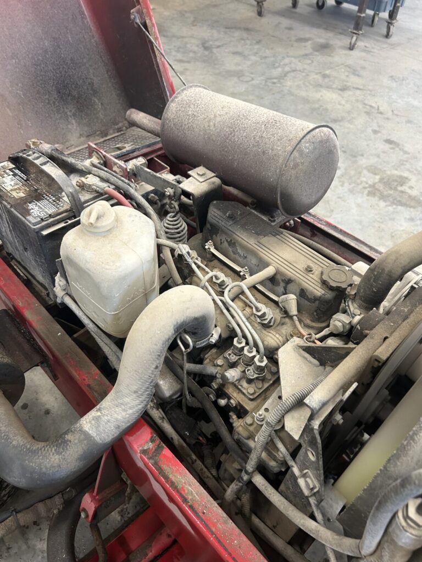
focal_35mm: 26
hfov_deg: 53.1
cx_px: 211
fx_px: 423
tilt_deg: -45.1
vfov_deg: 67.3
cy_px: 281
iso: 200
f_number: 1.5
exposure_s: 1/60
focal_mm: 5.7
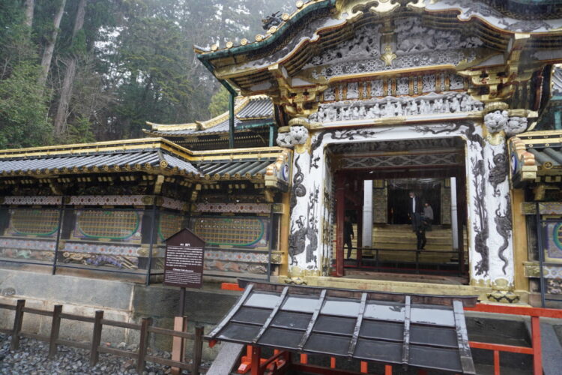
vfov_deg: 53.1
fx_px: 375
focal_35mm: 24
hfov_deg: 73.7
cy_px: 188
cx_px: 281
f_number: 4
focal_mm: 16
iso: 400
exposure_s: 1/160
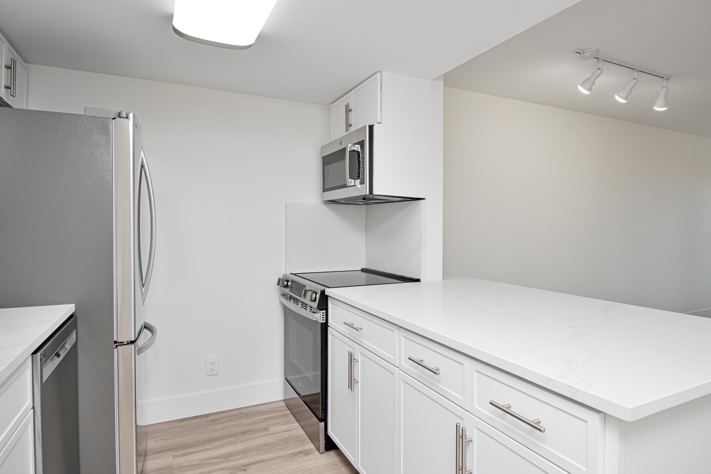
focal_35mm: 21
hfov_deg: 82.5
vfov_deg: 60.6
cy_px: 228
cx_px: 369
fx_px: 405
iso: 500
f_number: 5.6
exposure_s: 1/125
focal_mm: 13
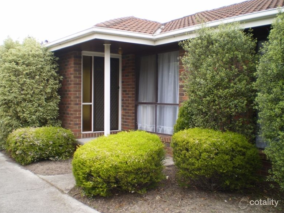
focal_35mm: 37
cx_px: 142
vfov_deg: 38.7
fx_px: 304
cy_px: 106
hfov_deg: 50.1
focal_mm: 6.3
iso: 64
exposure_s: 1/60
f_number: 3.1
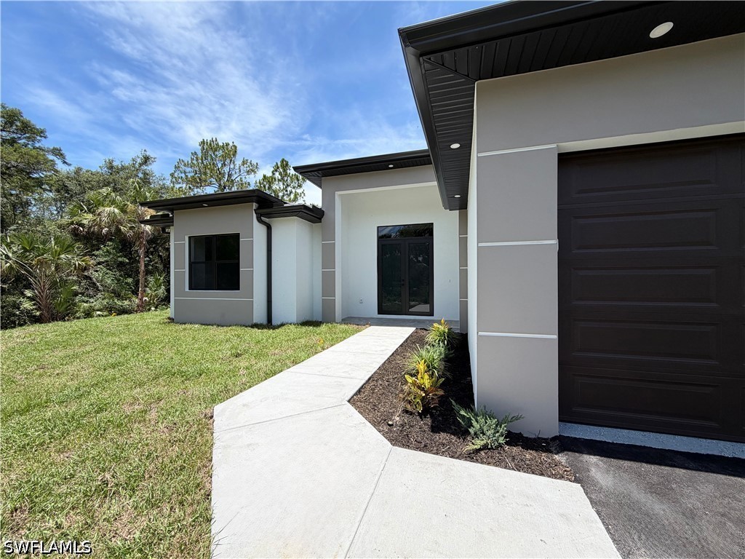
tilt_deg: -1.2
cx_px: 372
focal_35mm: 14
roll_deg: +0.3
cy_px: 280
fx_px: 301
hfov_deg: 102.1
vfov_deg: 85.7
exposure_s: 1/853
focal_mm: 2.22
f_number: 2.2
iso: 20
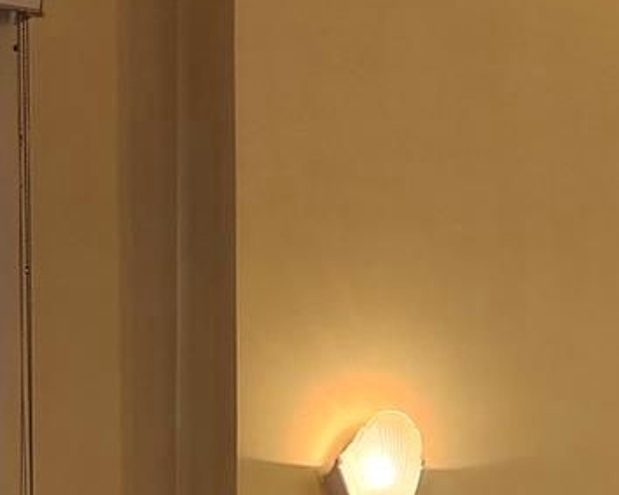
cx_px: 685
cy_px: 708
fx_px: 2381
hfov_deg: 14.5
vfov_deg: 11.4
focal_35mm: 130
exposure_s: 1/120
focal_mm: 6.4
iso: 100
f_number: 1.8
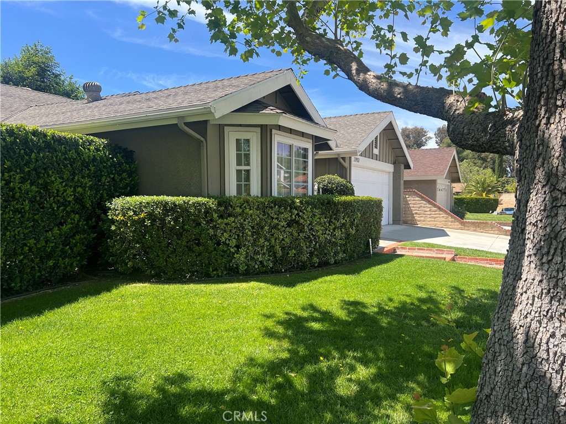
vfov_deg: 53.1
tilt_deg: -1.4
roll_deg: -0.6
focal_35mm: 26
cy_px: 212
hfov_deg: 67.3
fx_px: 425
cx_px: 283
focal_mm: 5.7
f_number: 1.5
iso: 50
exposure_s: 1/1808
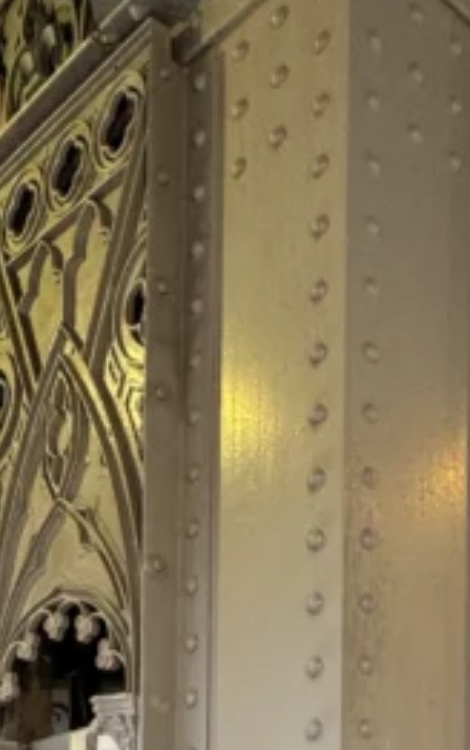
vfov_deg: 28.7
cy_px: 976
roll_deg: -0.7
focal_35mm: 58
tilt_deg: +1.1
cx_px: 292
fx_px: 1187
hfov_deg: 22.3
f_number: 2.2
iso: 160
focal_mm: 2.22
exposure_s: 1/50
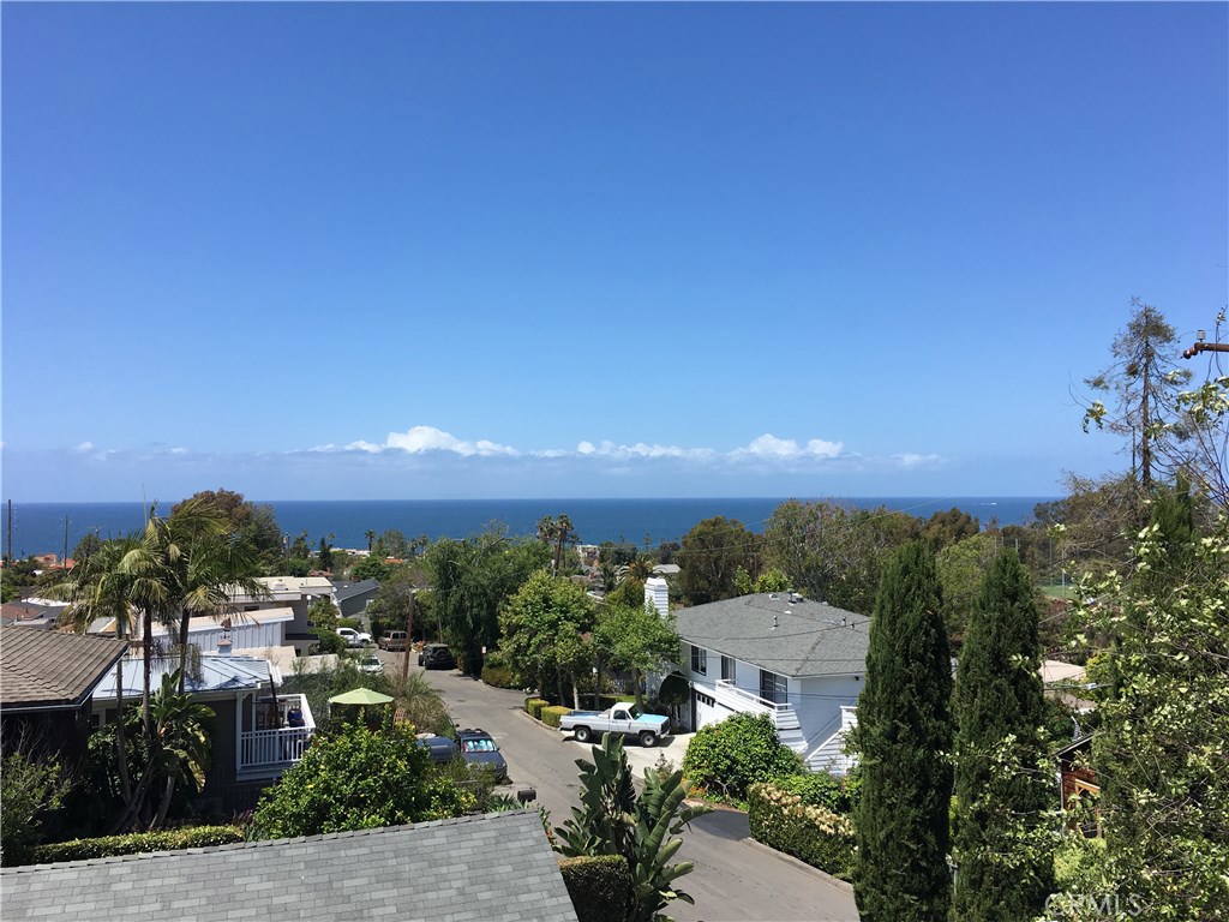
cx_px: 614
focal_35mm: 29
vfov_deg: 48.2
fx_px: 1030
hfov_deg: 61.7
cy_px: 461
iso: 25
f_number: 2.2
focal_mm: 4.15
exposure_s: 1/1603
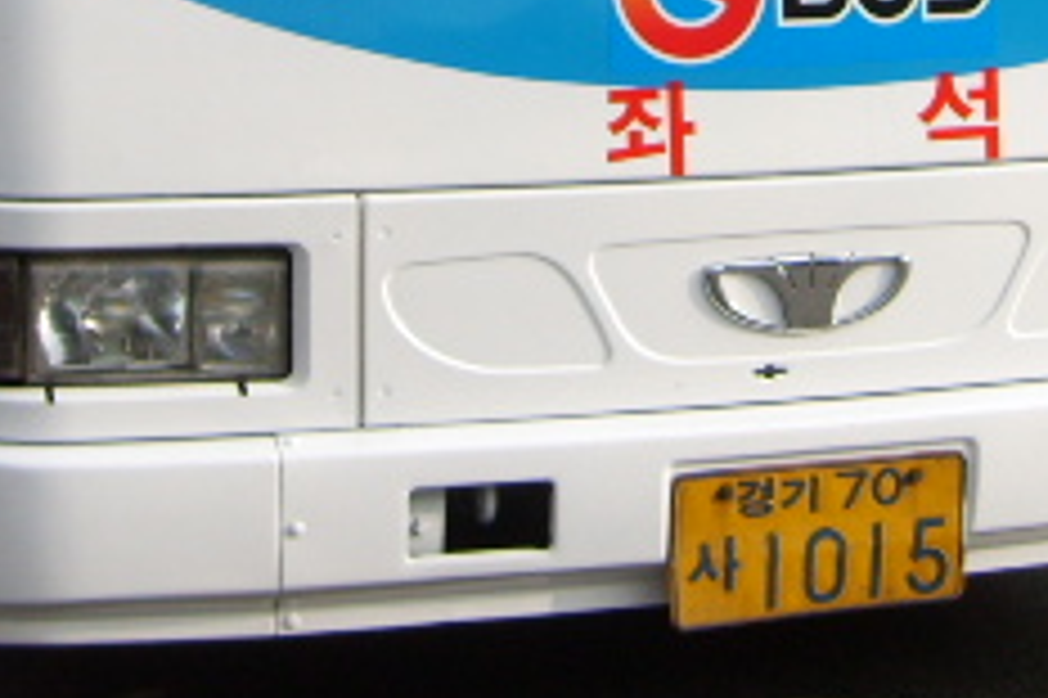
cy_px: -288
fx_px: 2909
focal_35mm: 100
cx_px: 639
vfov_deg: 13.1
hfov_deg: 20.4
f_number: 2.8
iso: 50
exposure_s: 1/750
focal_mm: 5.8
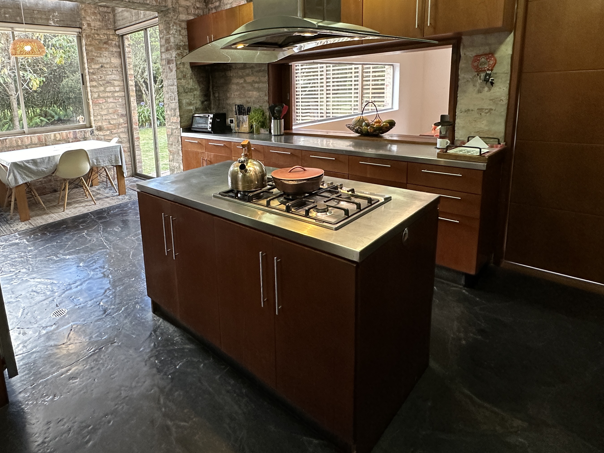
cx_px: 237
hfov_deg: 77.9
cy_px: 155
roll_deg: +2.3
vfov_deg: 62.0
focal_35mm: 21
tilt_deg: -10.0
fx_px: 366
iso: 250
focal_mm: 2.22
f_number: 2.2
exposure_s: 1/60
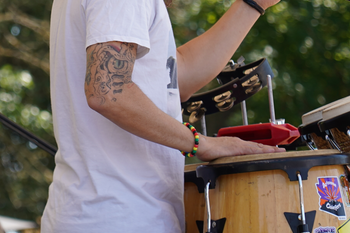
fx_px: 3344
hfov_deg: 5.9
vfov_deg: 4.0
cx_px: -168
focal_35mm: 344
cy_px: -45
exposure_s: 1/200
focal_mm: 104
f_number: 4.5
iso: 100
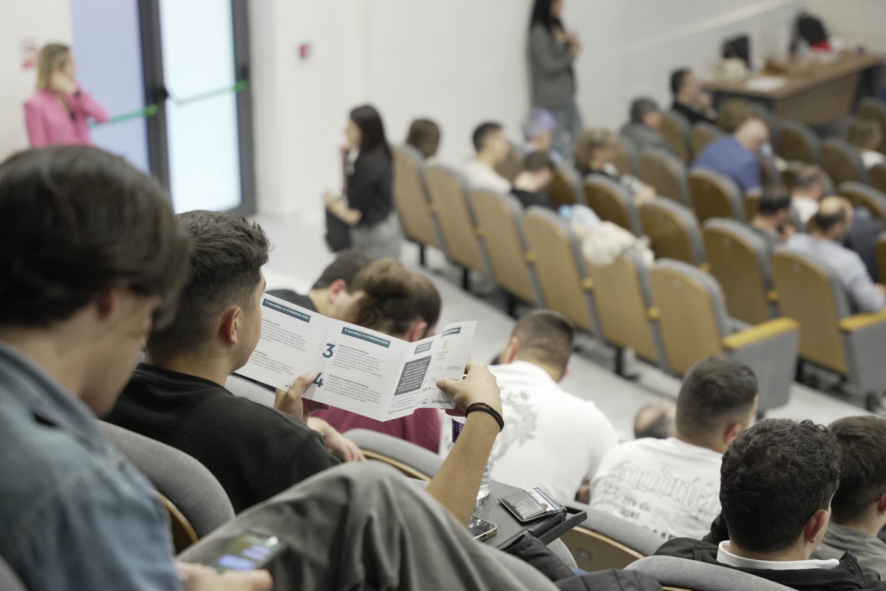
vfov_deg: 15.2
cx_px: 401
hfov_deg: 22.6
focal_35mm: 90
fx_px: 2215
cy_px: 316
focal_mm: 70
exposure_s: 1/125
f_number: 2.8
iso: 2000
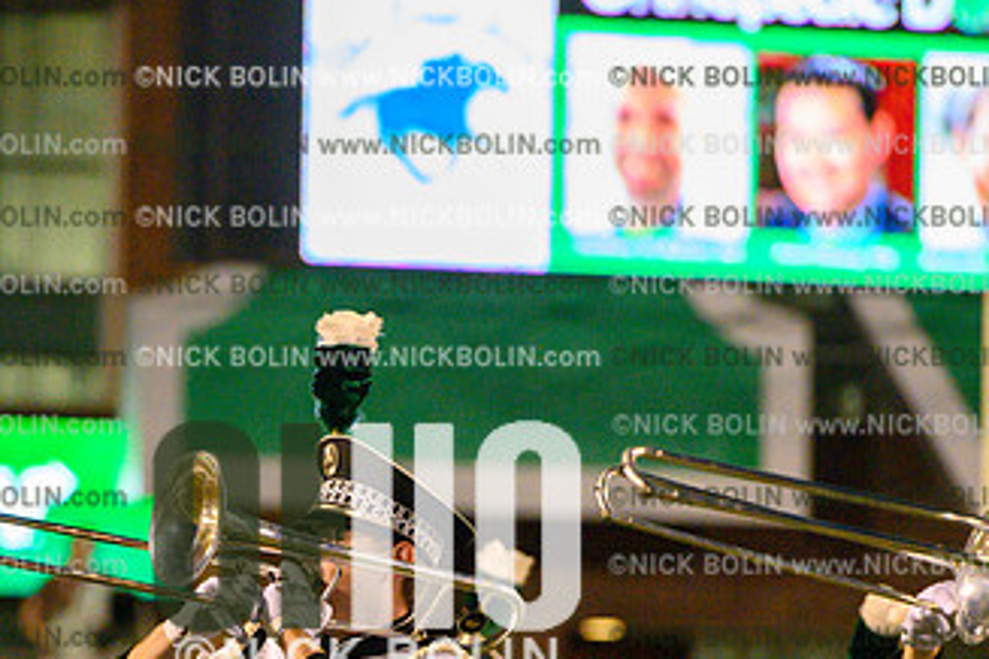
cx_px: 366
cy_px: 567
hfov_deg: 5.8
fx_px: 9752
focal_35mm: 355
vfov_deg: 3.9
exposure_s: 1/1600
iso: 10000
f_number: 4
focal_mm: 200
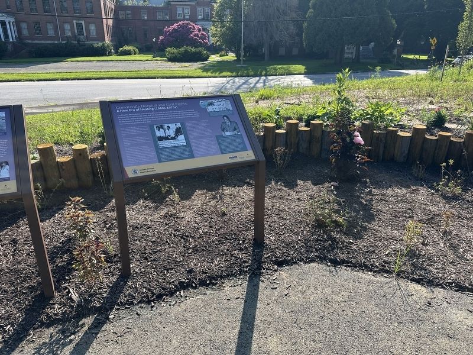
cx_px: 236
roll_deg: -1.3
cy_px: 178
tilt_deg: -21.3
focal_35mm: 24
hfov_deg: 71.6
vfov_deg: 56.8
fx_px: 328
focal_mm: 6.86
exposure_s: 1/1812
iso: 80
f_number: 1.78
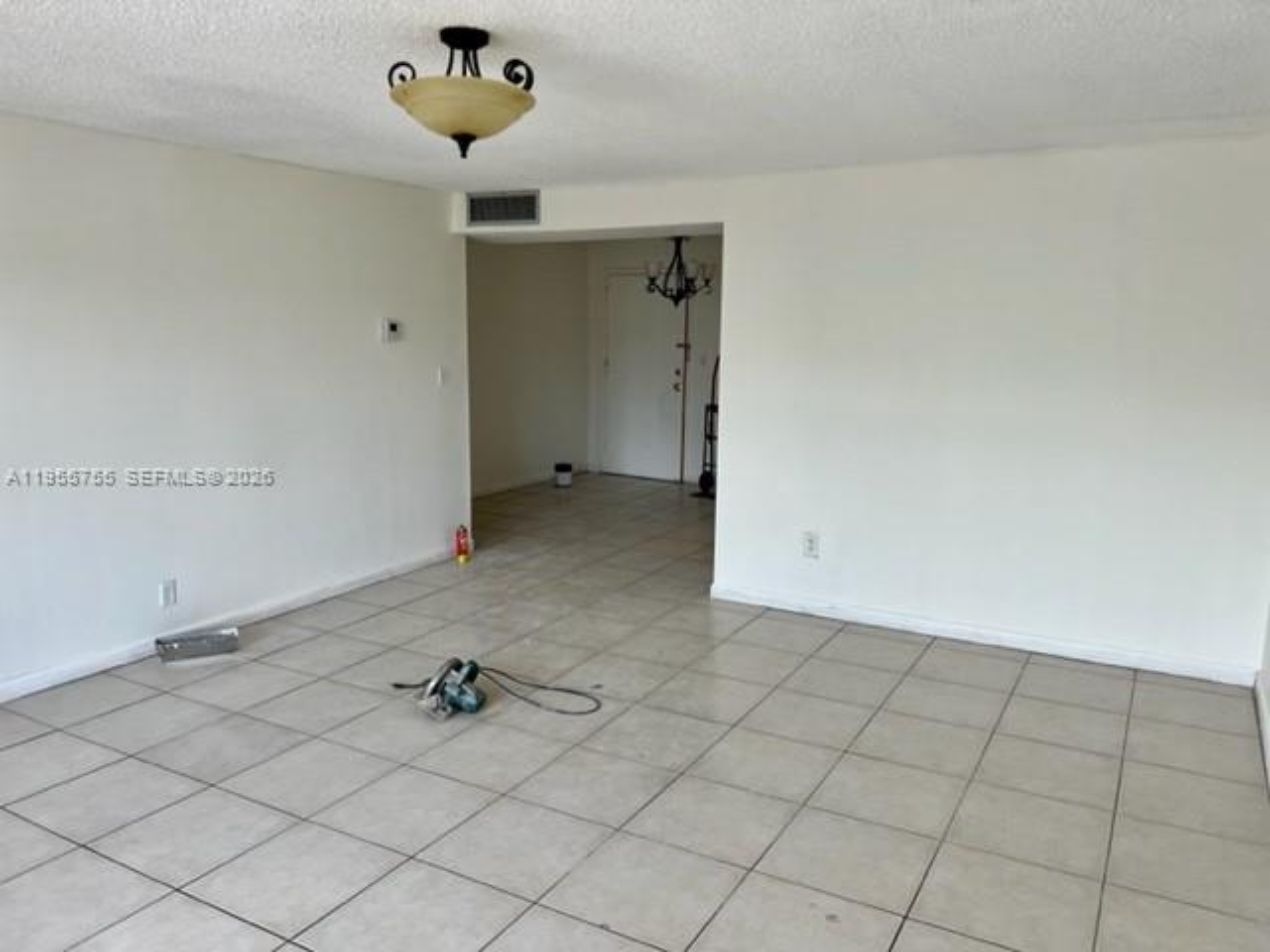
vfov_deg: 53.1
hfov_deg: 67.3
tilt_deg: -6.4
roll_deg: +0.2
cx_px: 635
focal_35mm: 26
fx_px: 954
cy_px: 476
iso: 50
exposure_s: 1/121
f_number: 1.5
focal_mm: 5.7
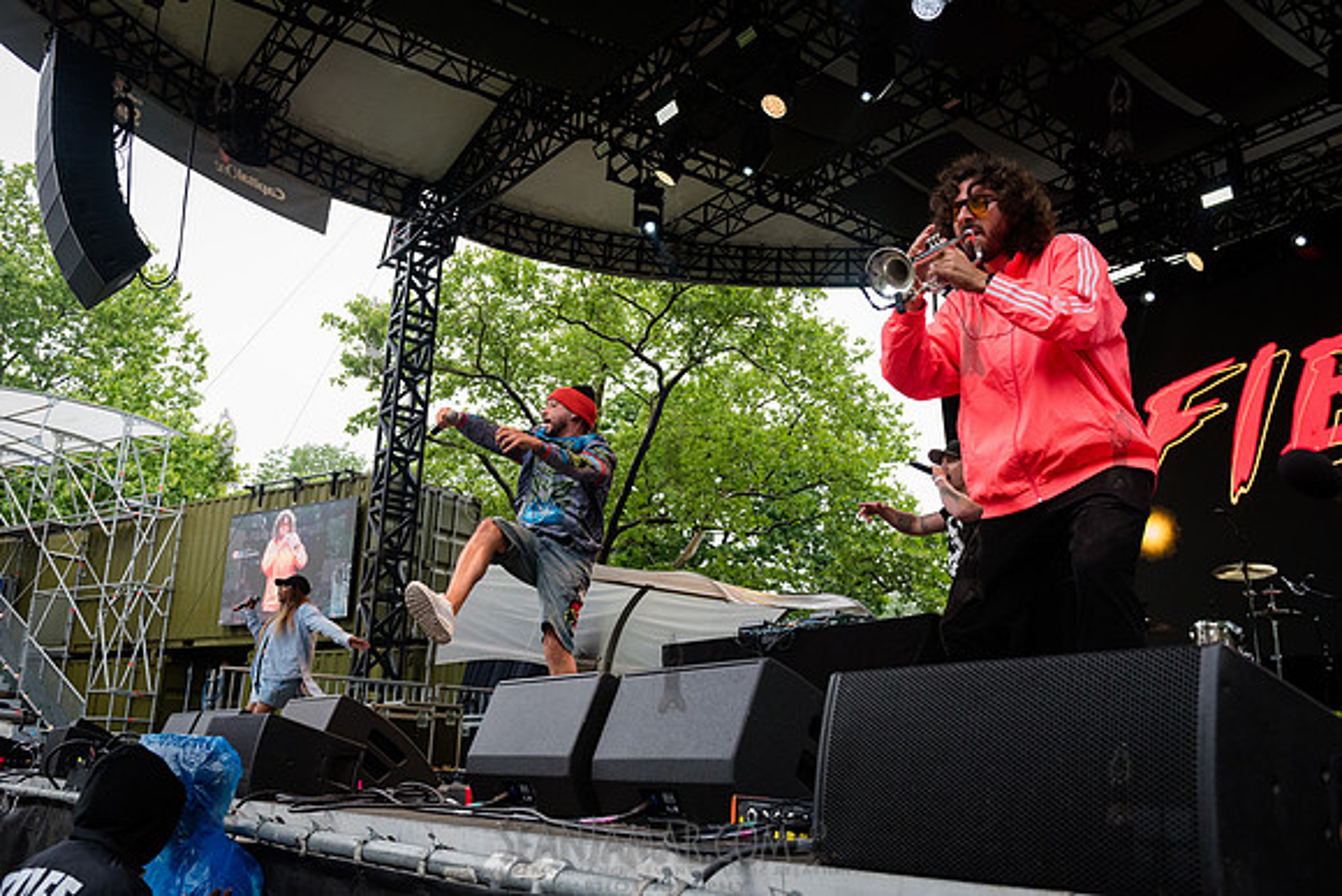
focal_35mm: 32
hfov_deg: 58.7
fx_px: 1193
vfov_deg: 41.1
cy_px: 448
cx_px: 671
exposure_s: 1/1250
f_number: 4.5
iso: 2000
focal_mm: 32
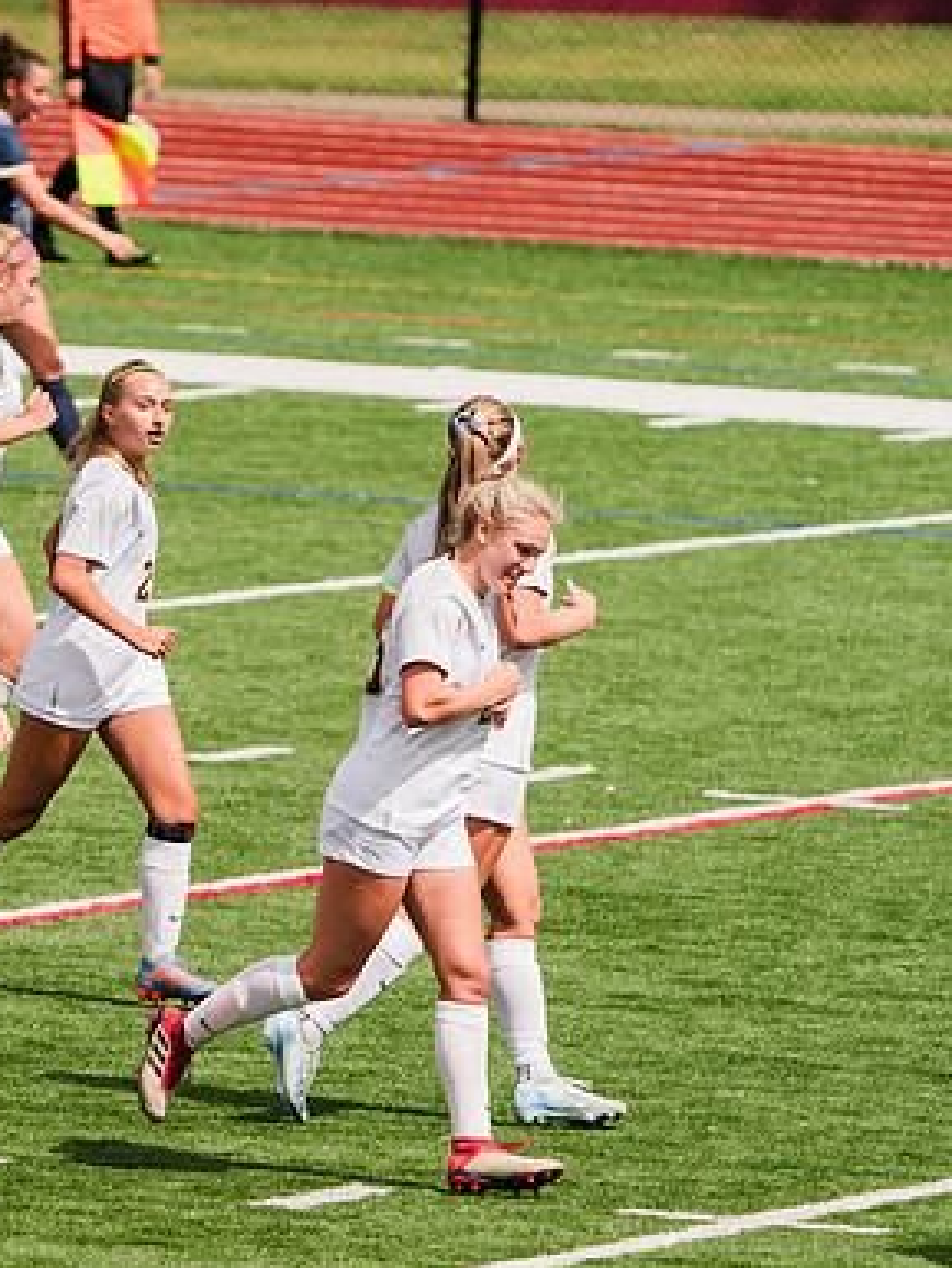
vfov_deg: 3.4
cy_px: 572
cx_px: -119
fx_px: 21623
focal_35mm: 590
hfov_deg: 2.5
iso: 200
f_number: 6.3
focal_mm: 309
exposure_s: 1/1600
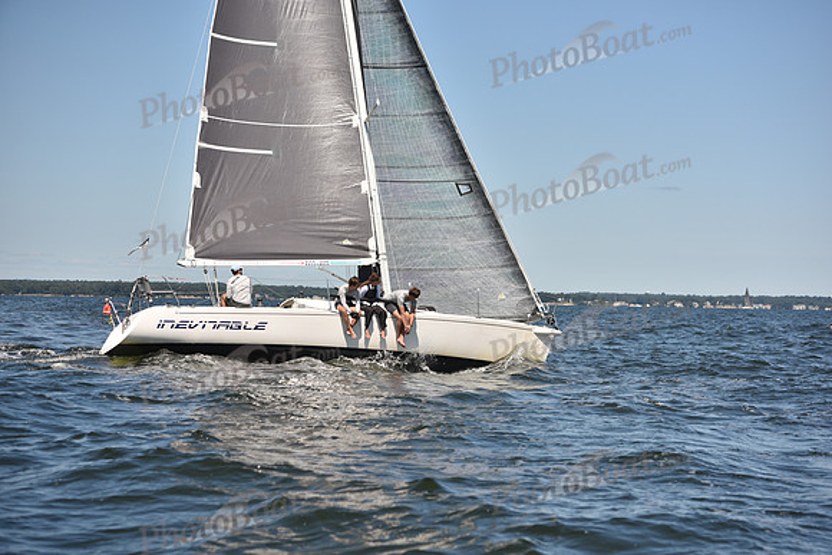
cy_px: 278
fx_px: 1618
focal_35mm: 70
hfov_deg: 28.8
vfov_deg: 19.5
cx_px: 416
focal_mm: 70
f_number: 4
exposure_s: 1/1600
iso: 250
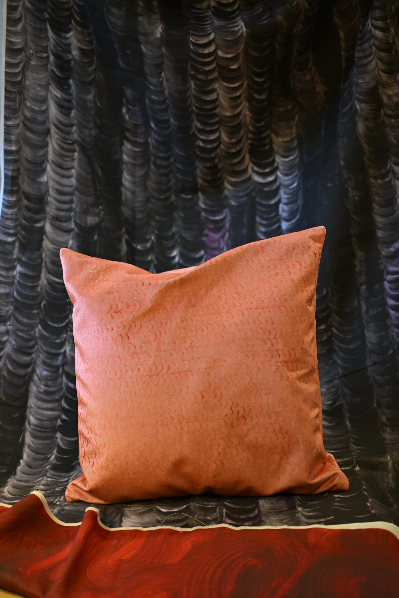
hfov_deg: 27.0
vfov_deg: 39.6
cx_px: 200
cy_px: 299
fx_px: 831
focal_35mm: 50
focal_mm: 50
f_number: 3.2
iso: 400
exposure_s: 1/30
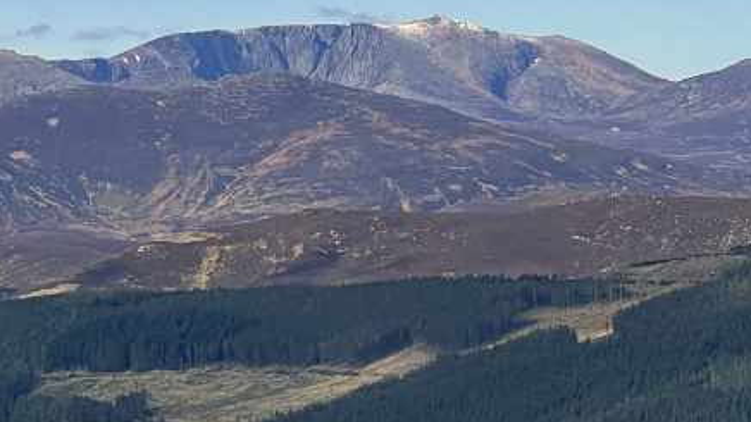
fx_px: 4599
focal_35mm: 231
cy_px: 374
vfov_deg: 5.2
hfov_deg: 9.3
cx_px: 441
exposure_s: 1/694
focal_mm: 9
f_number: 2.8
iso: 32
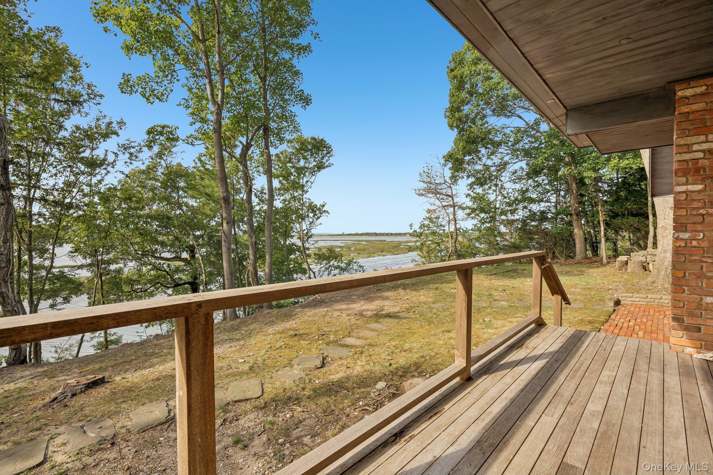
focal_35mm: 17
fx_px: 337
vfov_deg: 70.4
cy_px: 238
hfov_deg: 93.3
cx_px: 356
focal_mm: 17
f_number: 9
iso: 250
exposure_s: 1/250
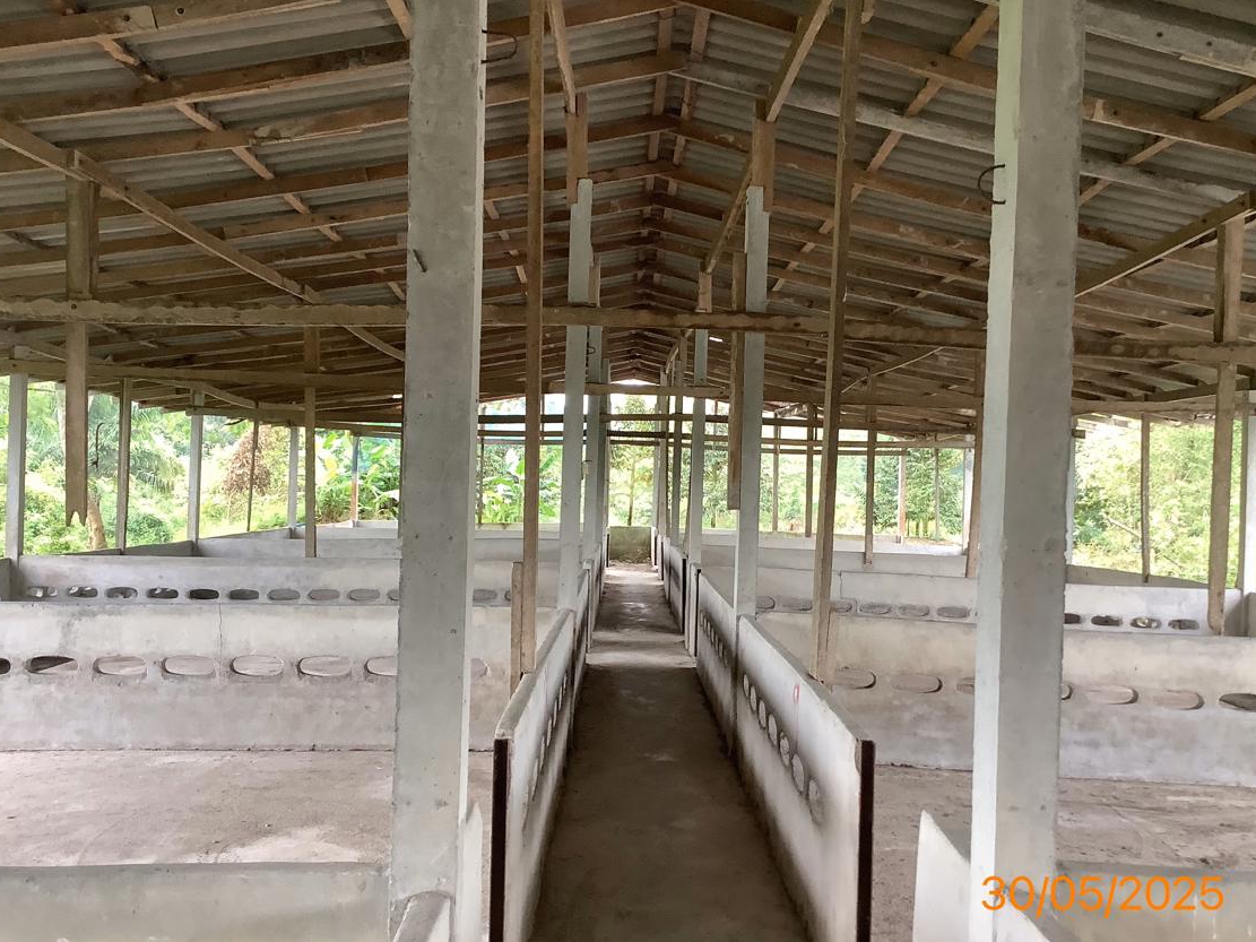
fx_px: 1161
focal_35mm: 32
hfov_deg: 56.8
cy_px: 484
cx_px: 635
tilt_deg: -0.5
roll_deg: -2.0
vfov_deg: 44.1
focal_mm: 3.3
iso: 125
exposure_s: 1/50
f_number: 2.4
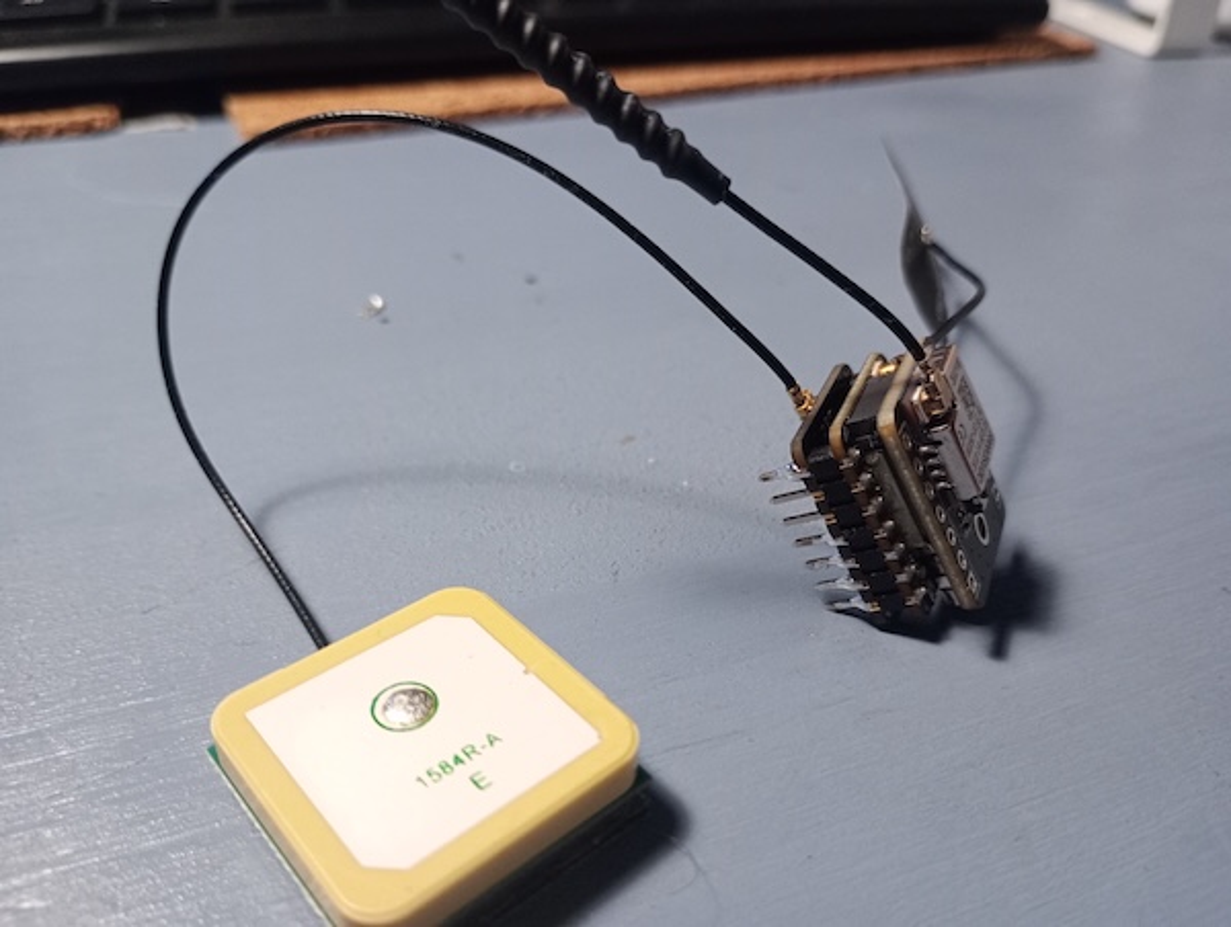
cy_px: 464
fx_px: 997
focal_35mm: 28
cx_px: 616
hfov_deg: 63.4
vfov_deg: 49.9
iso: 928
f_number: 1.8
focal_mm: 4.27
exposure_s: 1/33.3
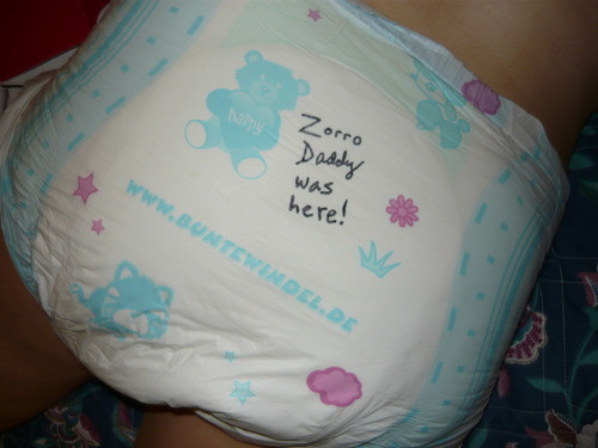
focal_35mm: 33
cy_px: 224
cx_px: 299
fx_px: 570
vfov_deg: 42.9
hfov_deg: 55.4
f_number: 2.8
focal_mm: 5.5
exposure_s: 1/30
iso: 100
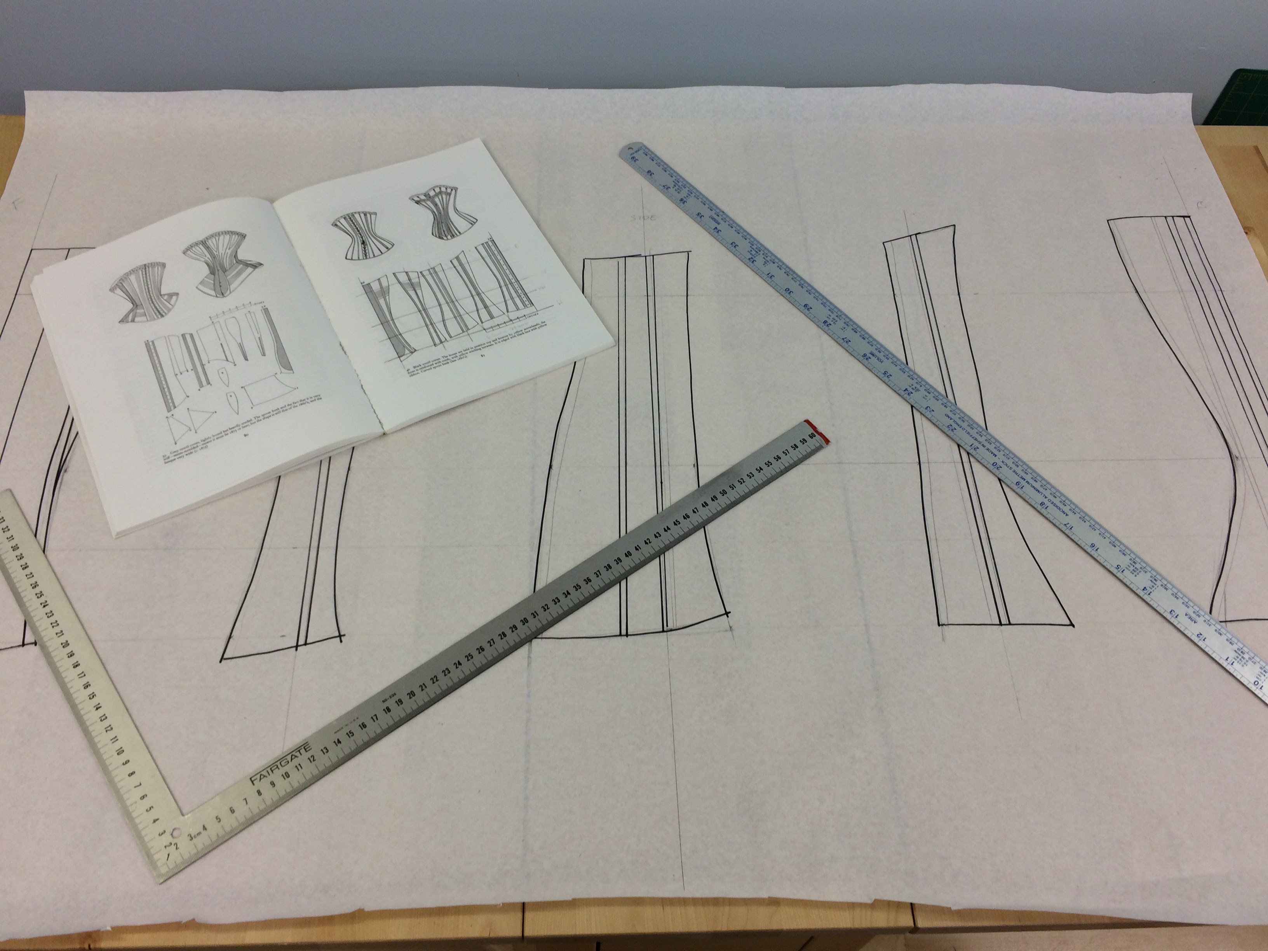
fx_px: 1062
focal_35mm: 29
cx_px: 634
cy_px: 476
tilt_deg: -57.5
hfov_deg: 61.7
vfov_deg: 48.2
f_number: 2.2
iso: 50
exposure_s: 1/50
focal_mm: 4.15
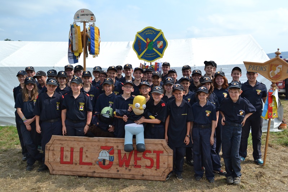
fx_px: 264
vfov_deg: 40.0
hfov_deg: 57.2
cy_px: 96
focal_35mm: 33
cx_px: 144
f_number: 5.6
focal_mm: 22
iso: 400
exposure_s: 1/1600
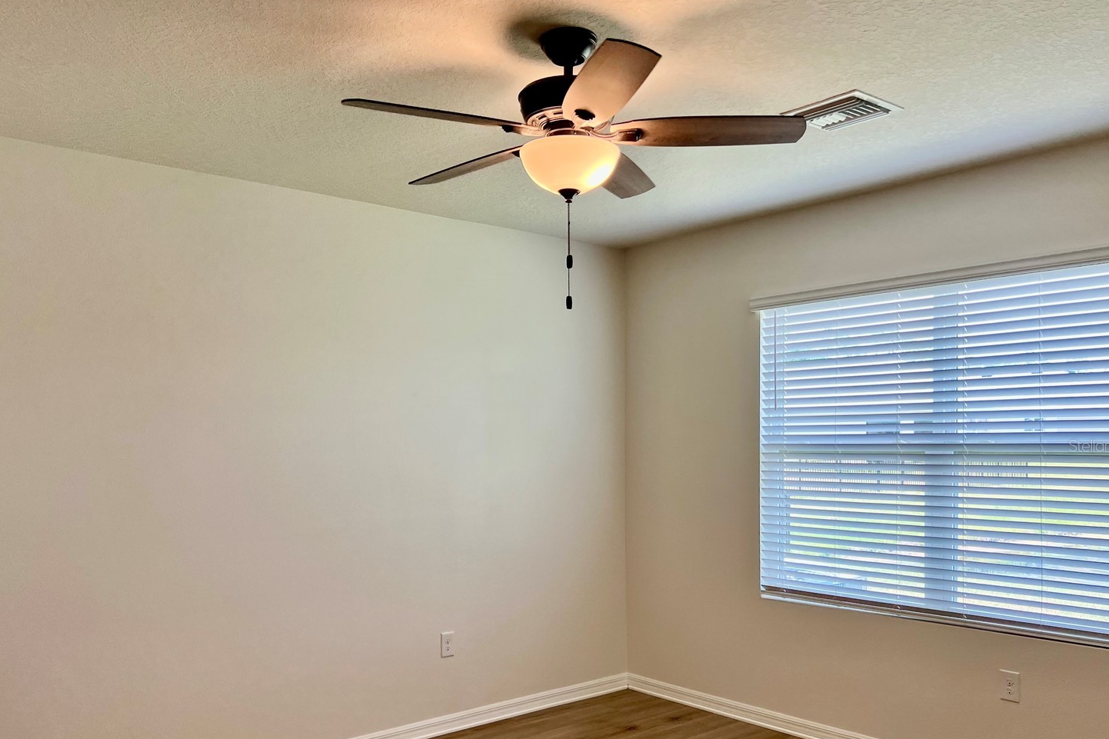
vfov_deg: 43.4
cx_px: 526
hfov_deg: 61.9
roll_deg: +0.4
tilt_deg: -1.6
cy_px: 445
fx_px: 924
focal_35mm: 30
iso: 50
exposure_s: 1/125
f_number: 1.5
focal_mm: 5.7
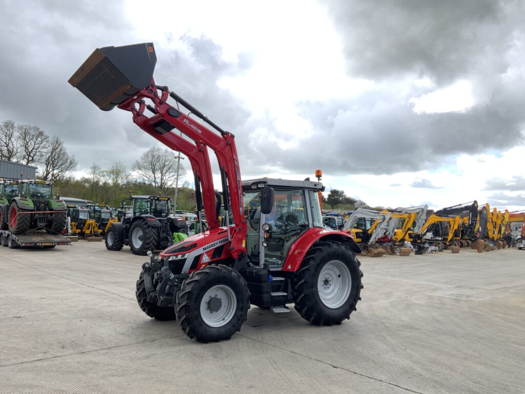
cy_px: 197
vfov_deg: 48.2
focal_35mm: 29
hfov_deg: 61.7
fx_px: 440
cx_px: 262
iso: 16
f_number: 1.8
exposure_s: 1/245
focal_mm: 3
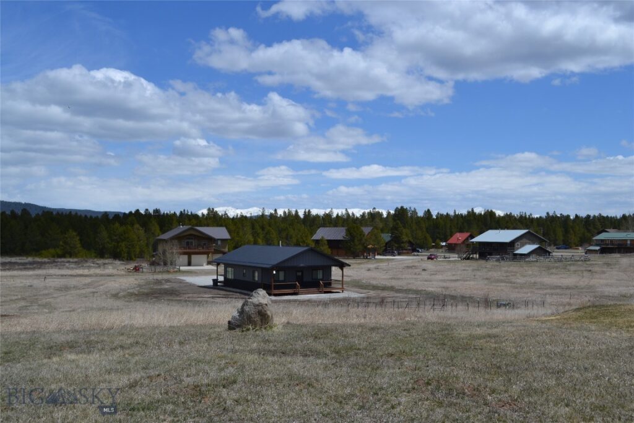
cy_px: 212
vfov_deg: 36.9
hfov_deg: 53.1
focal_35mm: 36
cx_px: 317
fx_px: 634
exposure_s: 1/320
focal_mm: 24
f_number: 9
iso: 100
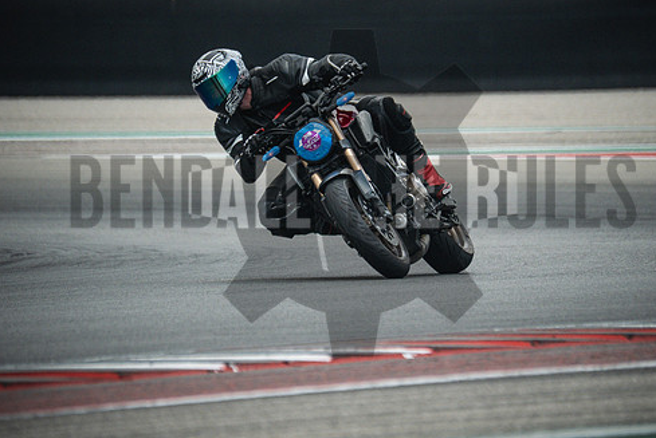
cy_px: 194
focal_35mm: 711
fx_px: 12967
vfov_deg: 1.9
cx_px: 353
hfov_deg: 2.9
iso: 1600
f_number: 5.6
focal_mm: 400
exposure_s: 1/1600
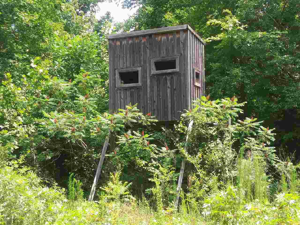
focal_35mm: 50
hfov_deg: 38.2
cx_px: 150
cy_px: 112
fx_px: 433
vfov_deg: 29.1
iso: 50
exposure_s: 1/231
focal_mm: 3.7
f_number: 2.2
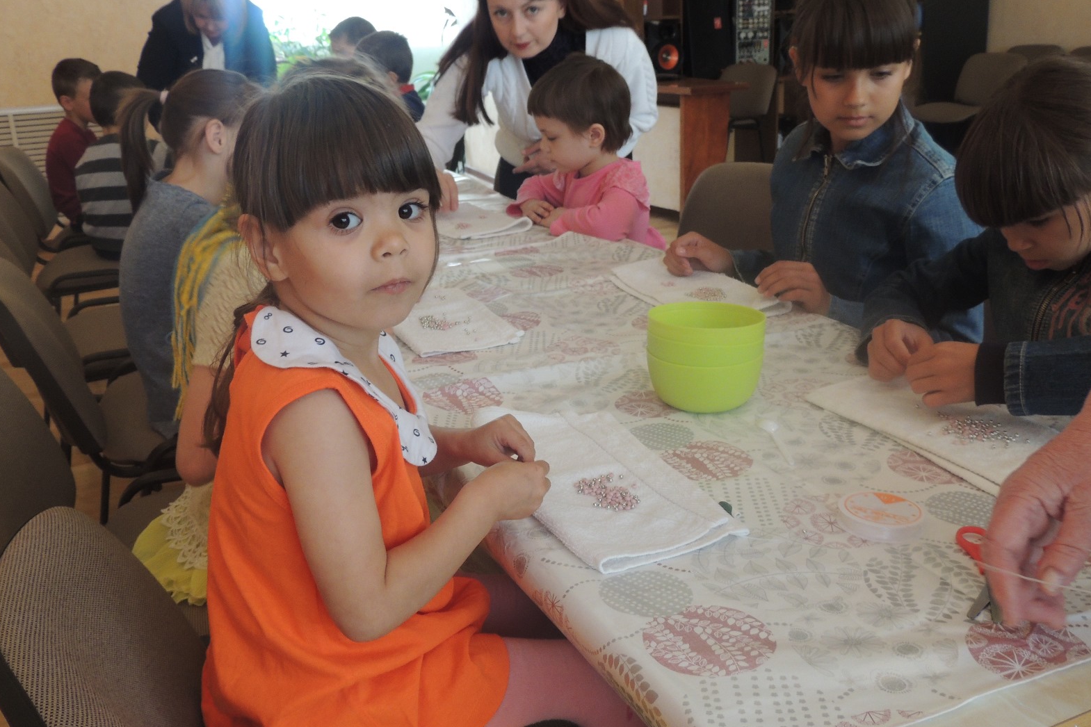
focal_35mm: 35
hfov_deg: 54.4
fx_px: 1061
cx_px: 551
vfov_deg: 37.9
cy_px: 360
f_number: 3.2
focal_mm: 5.8
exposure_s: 1/50
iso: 280
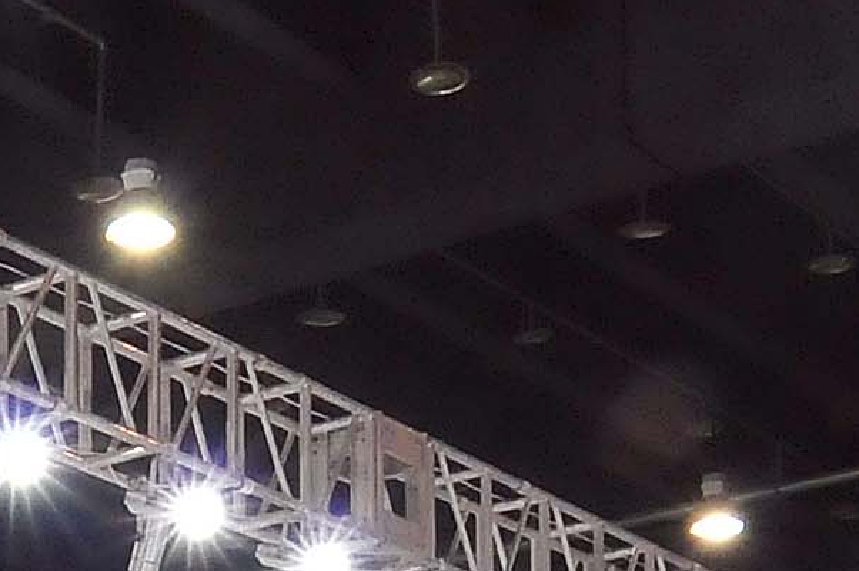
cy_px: 945
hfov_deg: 17.3
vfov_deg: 11.0
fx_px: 2802
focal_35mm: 118
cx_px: 191
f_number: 8
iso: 800
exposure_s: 1/30
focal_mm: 11
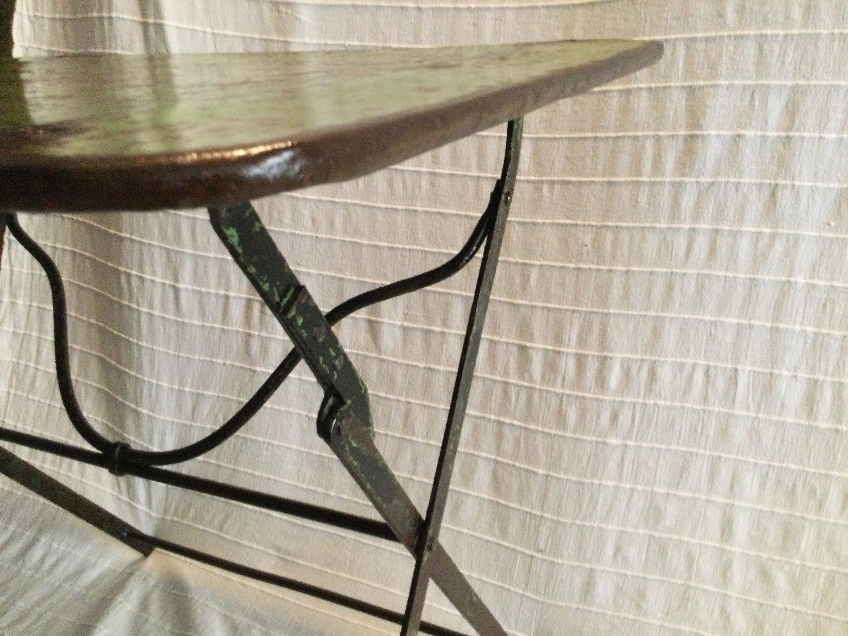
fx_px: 759
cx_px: 424
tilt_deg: -23.7
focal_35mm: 31
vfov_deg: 45.4
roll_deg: +1.2
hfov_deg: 58.4
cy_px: 318
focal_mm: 3.3
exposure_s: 1/17
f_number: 2.4
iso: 250
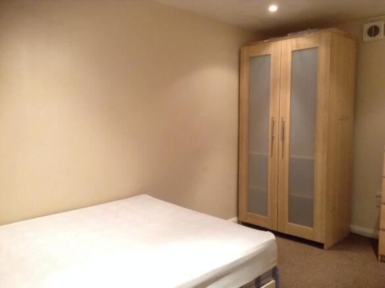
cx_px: 192
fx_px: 367
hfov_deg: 55.4
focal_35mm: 33
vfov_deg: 42.8
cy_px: 144
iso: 250
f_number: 2.4
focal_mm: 3.3
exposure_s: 1/25
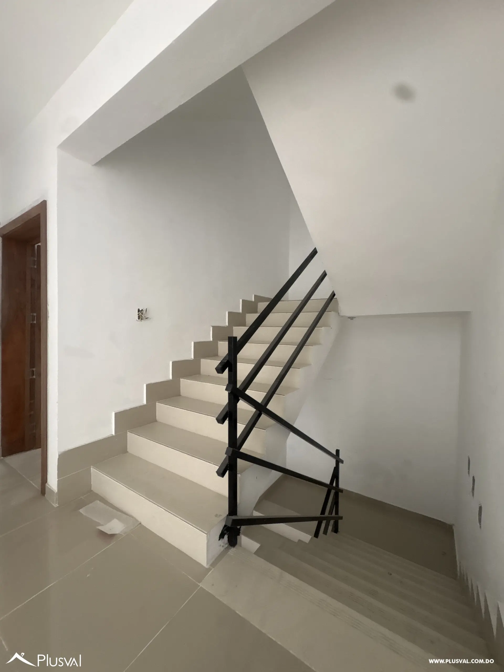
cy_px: 336
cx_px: 252
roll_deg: -0.4
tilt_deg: -0.4
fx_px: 272
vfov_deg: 102.1
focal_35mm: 14
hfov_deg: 85.7
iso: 400
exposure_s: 1/60
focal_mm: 2.22
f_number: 2.2
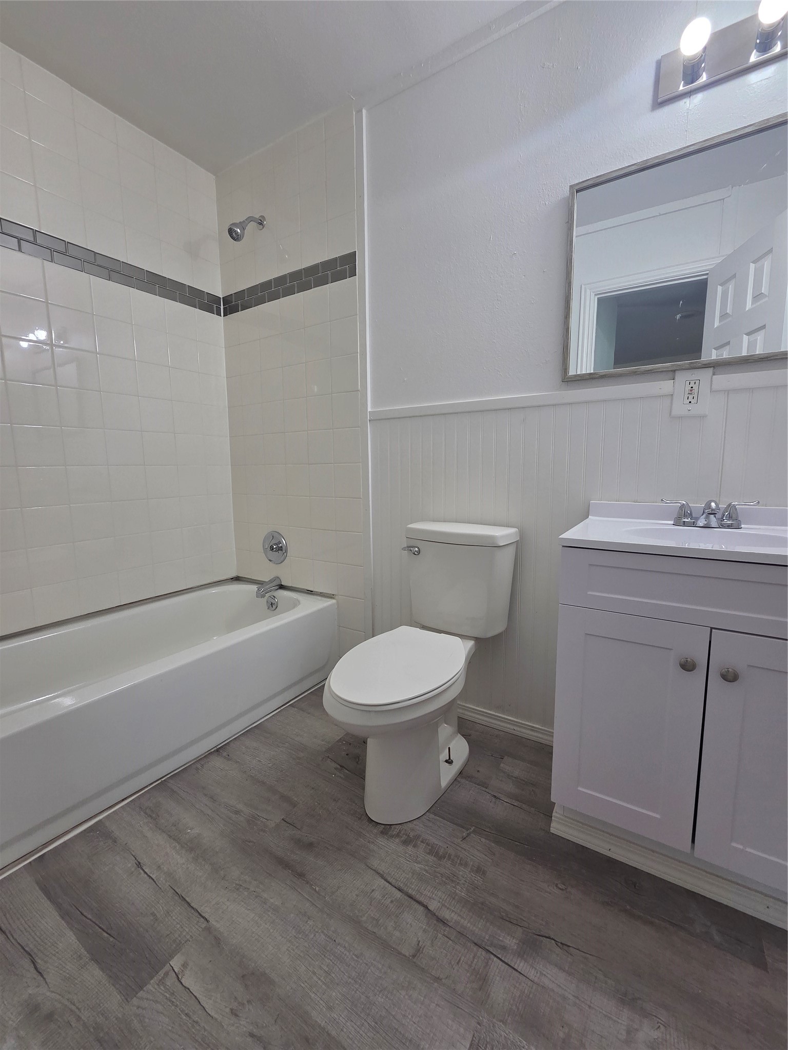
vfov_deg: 106.2
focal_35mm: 13
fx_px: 395
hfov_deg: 89.9
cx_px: 394
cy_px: 525
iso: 125
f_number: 2.2
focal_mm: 2.2
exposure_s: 1/120
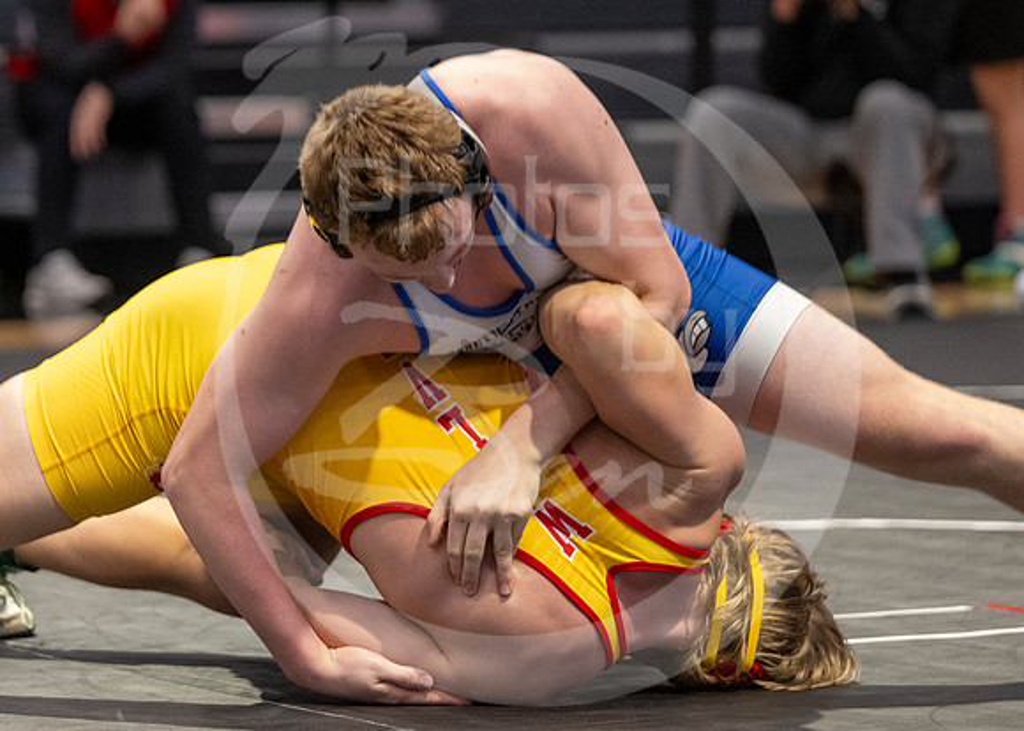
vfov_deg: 6.4
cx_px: 228
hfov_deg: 9.0
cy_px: 664
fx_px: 6528
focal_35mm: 225
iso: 3200
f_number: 2.8
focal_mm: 105
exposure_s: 1/1000
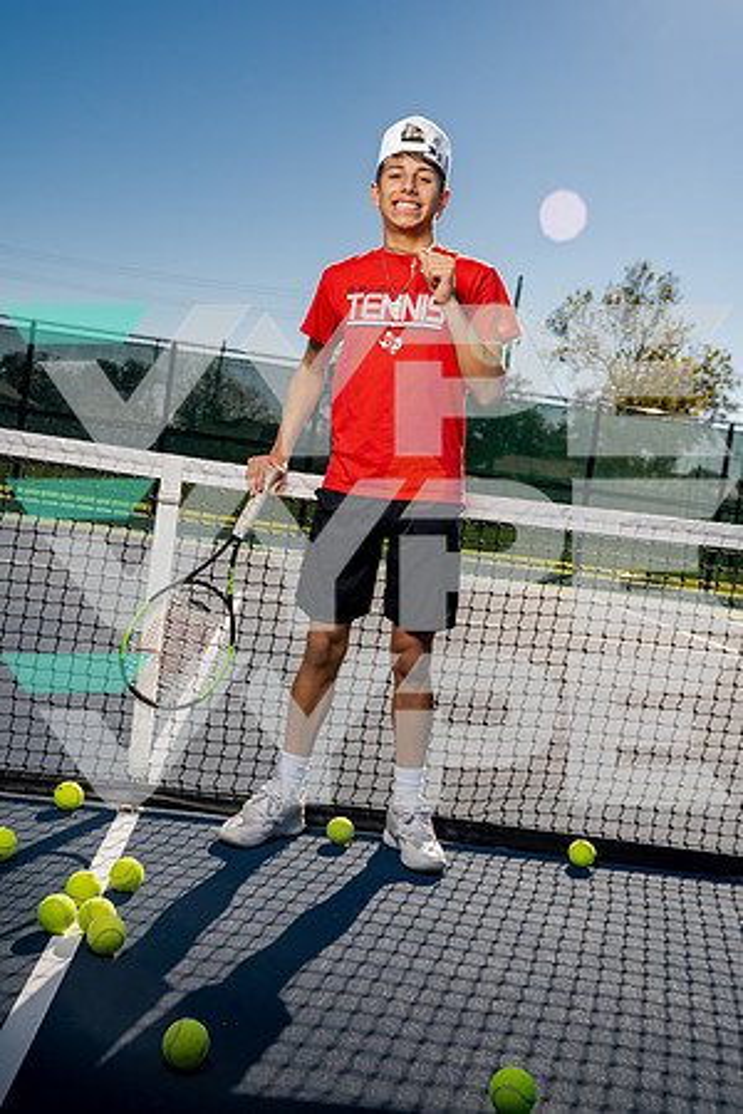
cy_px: 557
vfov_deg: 48.5
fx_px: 1238
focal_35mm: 40
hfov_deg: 33.4
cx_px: 372
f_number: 8
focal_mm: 40
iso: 100
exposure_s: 1/250
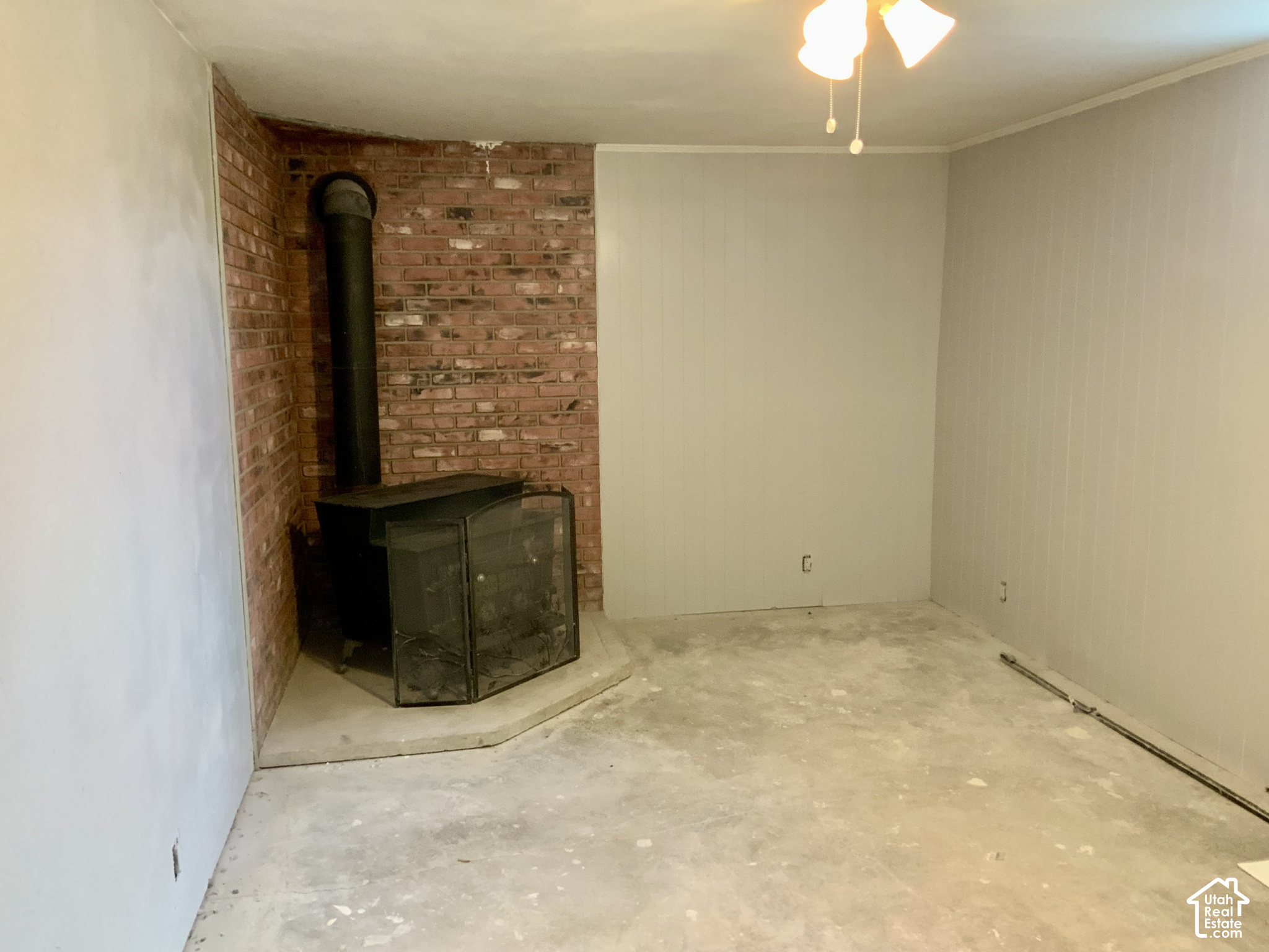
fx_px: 1063
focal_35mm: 29
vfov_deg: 48.2
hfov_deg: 61.7
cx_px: 634
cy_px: 476
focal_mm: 3
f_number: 1.8
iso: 200
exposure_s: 1/60
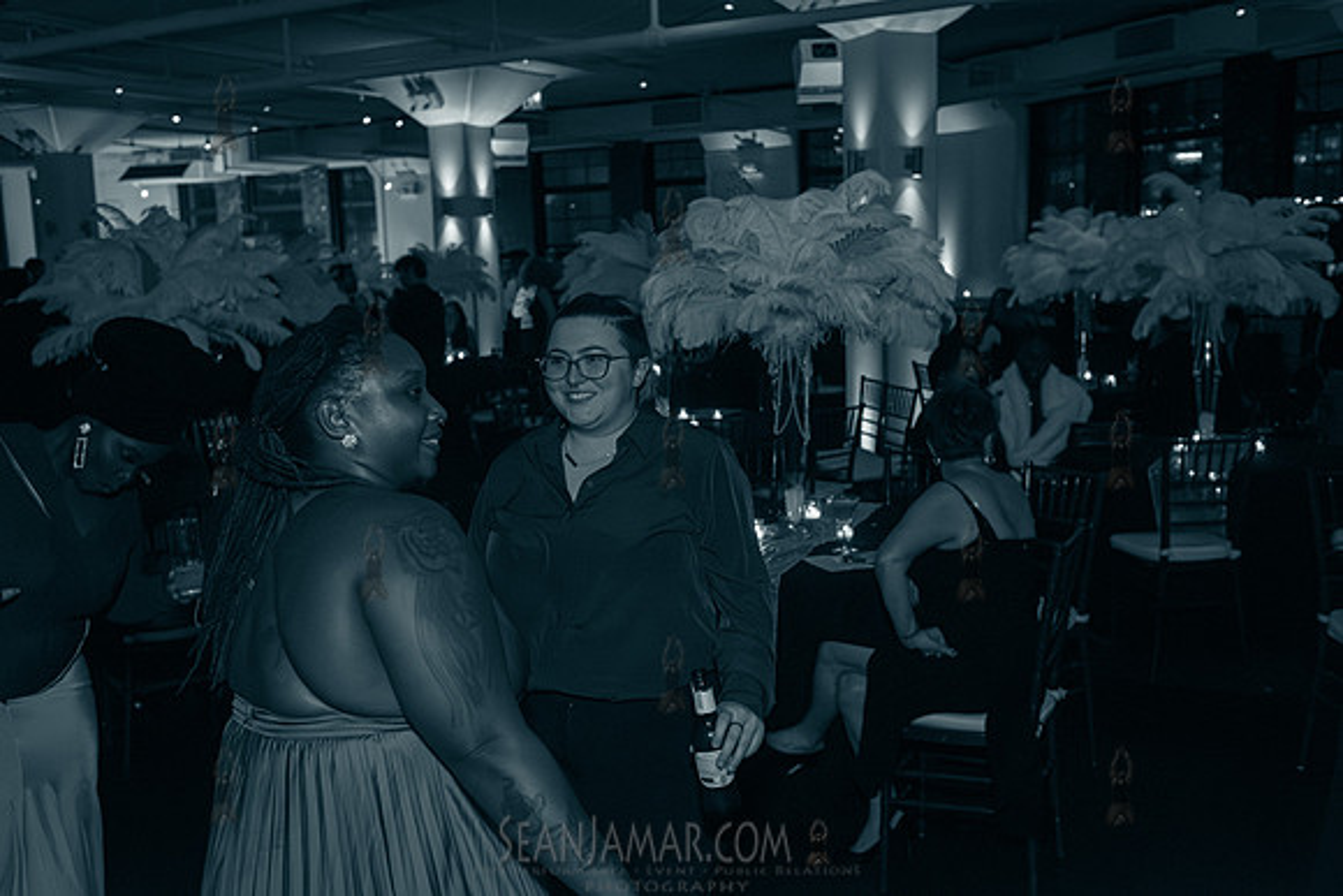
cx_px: 672
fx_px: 1306
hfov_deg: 54.4
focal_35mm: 35
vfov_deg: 37.9
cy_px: 448
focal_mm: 35
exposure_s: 1/400
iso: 8000
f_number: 5
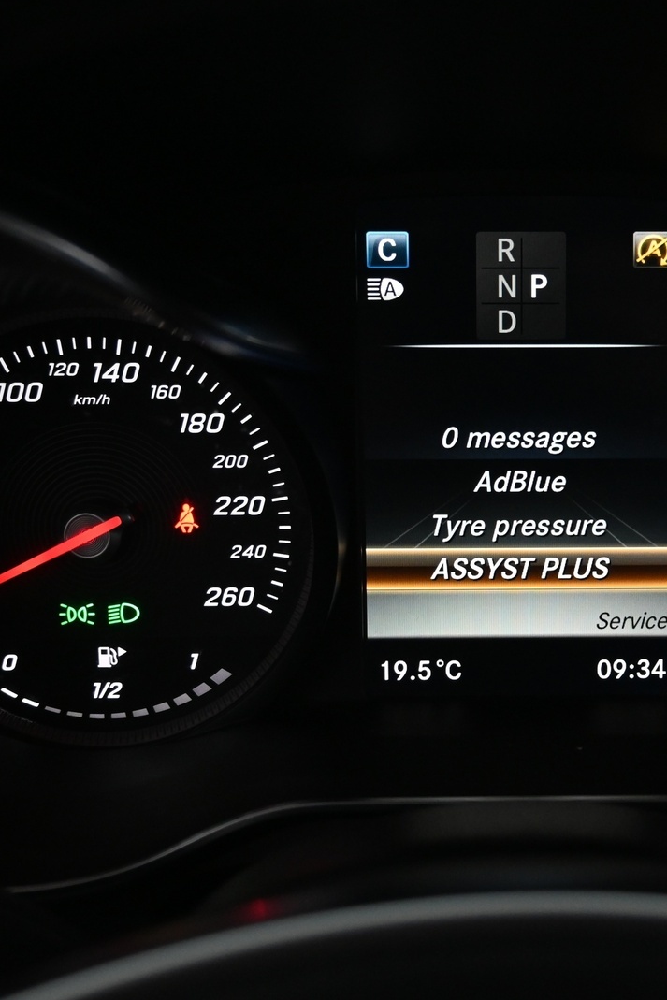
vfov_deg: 39.6
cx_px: 518
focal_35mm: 50
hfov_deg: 26.6
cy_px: 496
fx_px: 1389
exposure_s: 1/40
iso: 2000
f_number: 4
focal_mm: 22
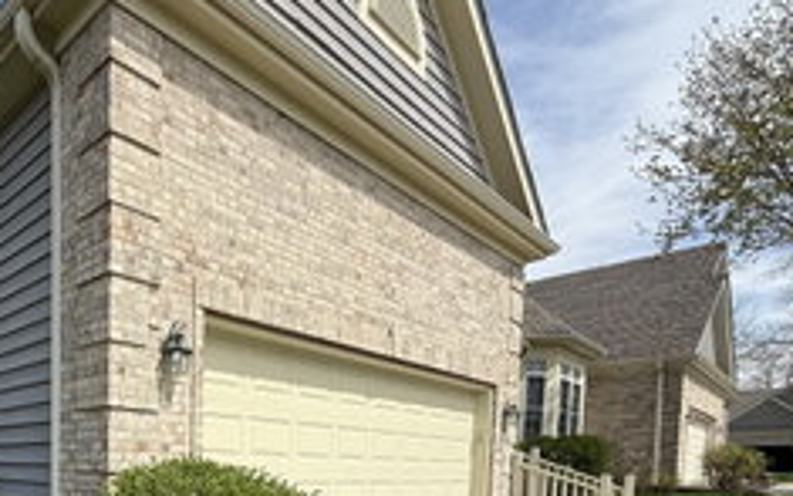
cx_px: 211
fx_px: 584
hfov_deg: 64.8
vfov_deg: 39.9
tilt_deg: -3.2
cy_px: 506
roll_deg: -1.4
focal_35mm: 27
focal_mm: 2.22
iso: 50
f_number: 2.2
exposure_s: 1/2320
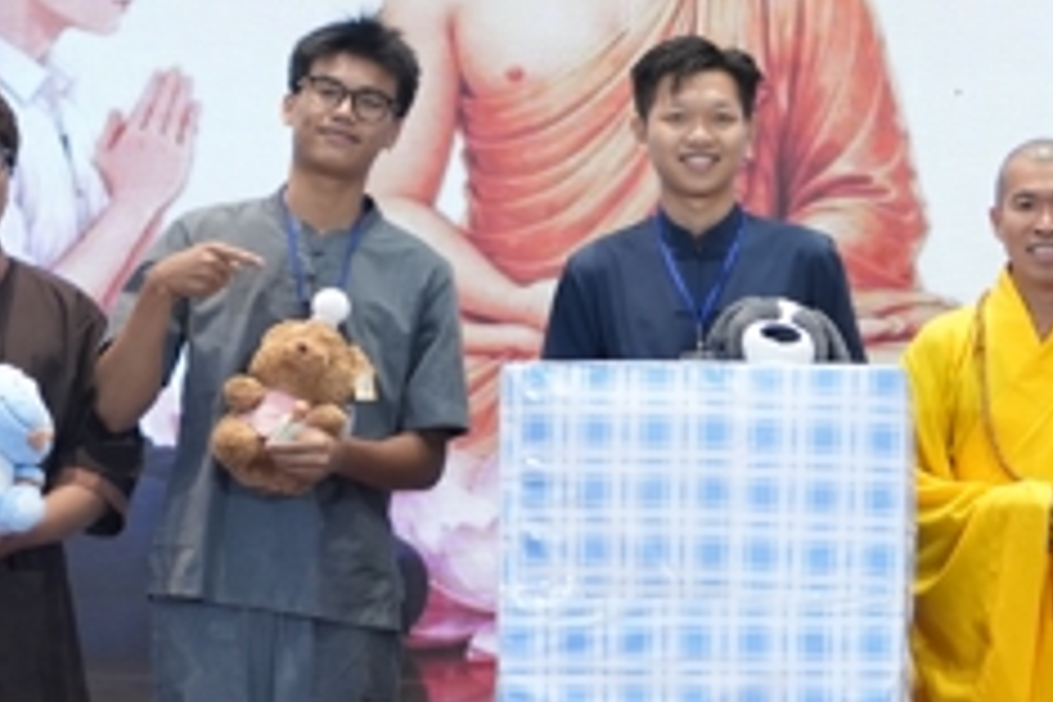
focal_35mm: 204
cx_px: 745
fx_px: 5967
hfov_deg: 10.1
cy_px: -58
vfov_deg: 6.7
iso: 1250
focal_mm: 49
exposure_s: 1/160
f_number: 2.2
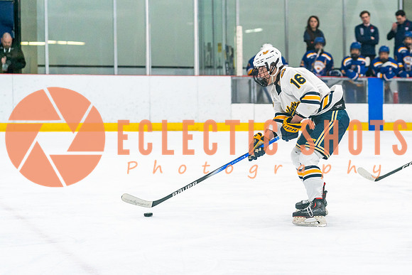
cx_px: 290
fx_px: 1423
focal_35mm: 124
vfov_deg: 11.0
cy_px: 137
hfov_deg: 16.4
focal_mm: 88
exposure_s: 1/1250
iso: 3200
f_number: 2.8
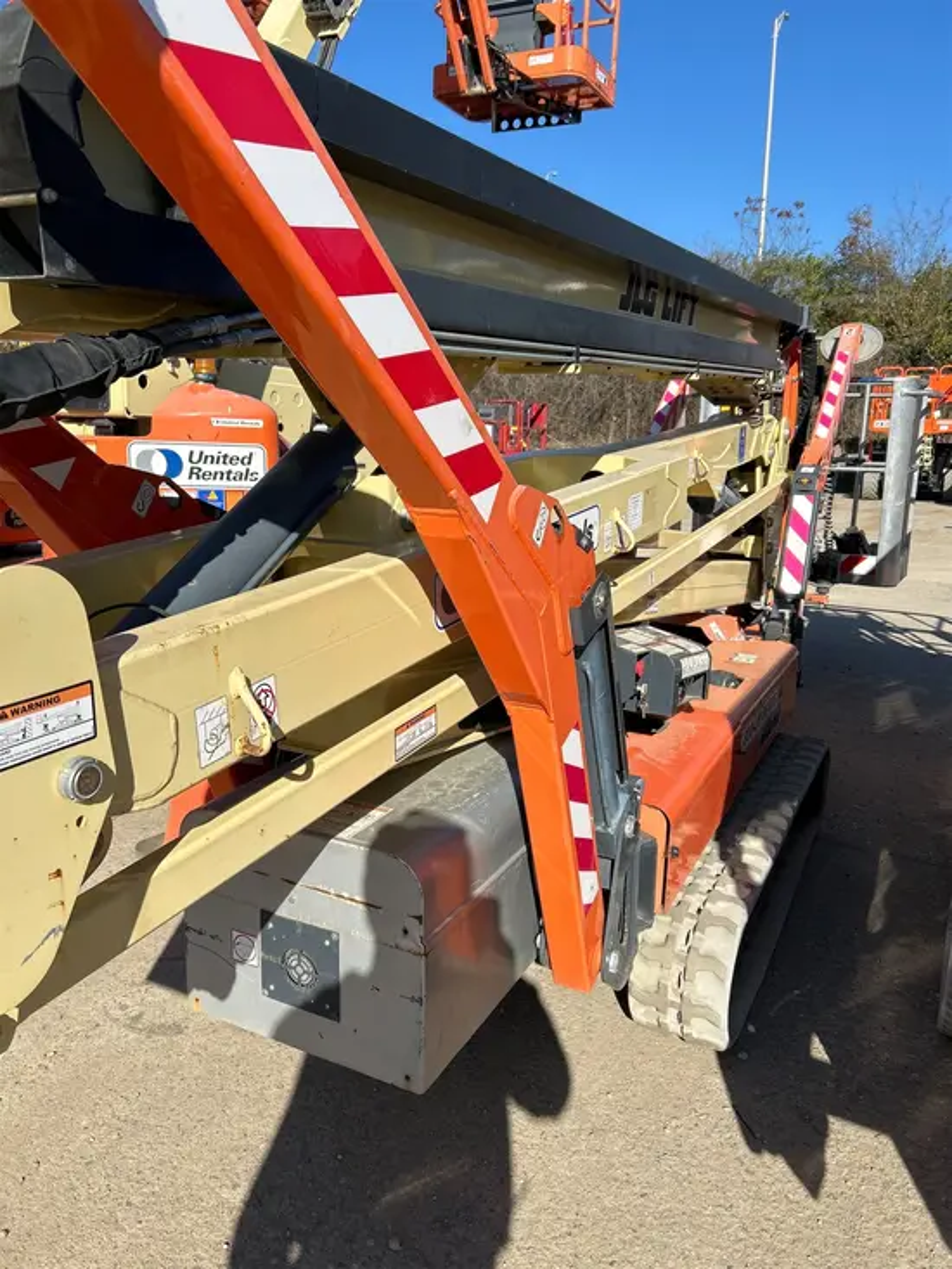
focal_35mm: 26
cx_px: 476
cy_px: 634
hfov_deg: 53.1
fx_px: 953
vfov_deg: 67.3
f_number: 1.5
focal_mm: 5.7
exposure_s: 1/4115
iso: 50
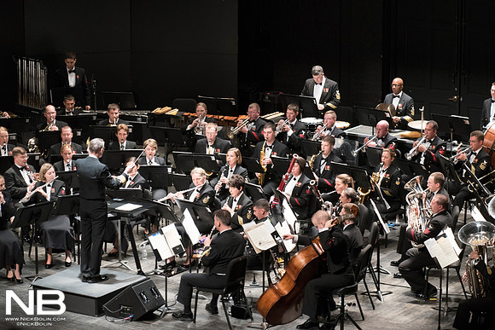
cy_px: 165
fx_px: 1925
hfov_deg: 14.7
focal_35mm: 140
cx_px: 248
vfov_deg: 9.8
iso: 4000
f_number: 5.6
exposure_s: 1/125
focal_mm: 140
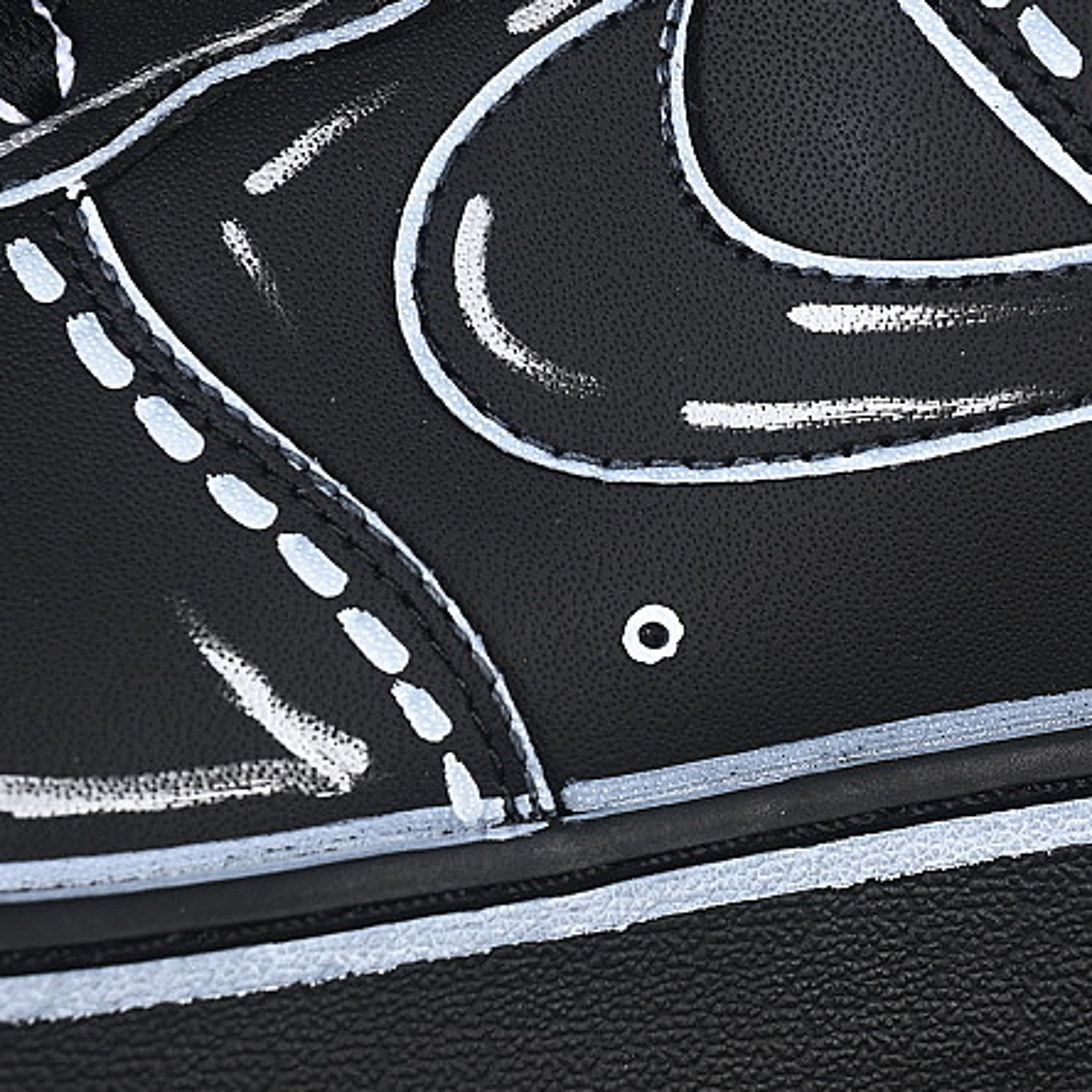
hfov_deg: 11.2
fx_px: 5532
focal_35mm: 155
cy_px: 322
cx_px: 871
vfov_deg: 11.3
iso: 160
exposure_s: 1/50
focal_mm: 50
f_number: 6.3
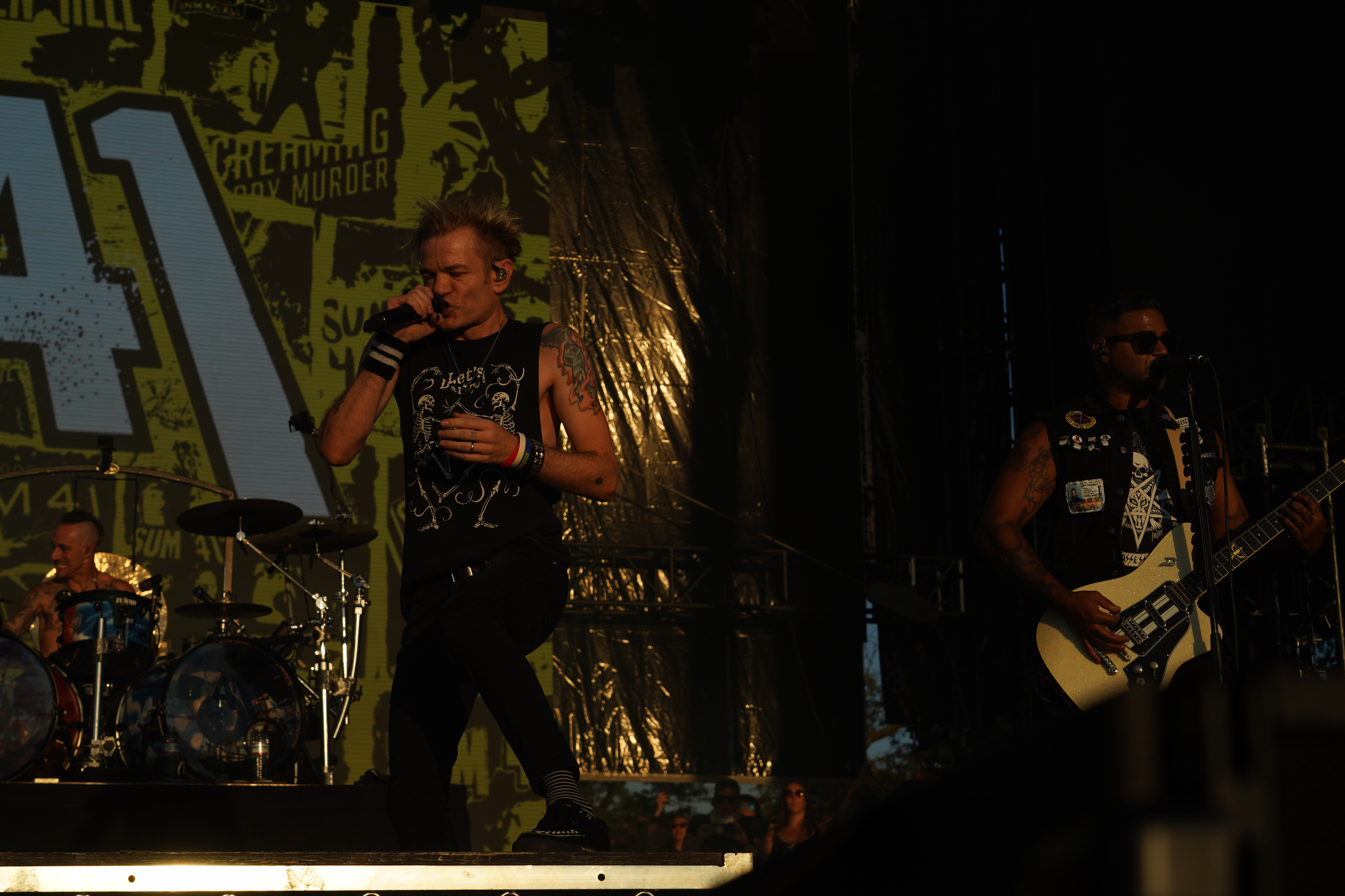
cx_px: 672
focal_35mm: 59
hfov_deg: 33.9
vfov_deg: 23.0
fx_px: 2204
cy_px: 448
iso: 100
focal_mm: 59
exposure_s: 1/640
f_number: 8
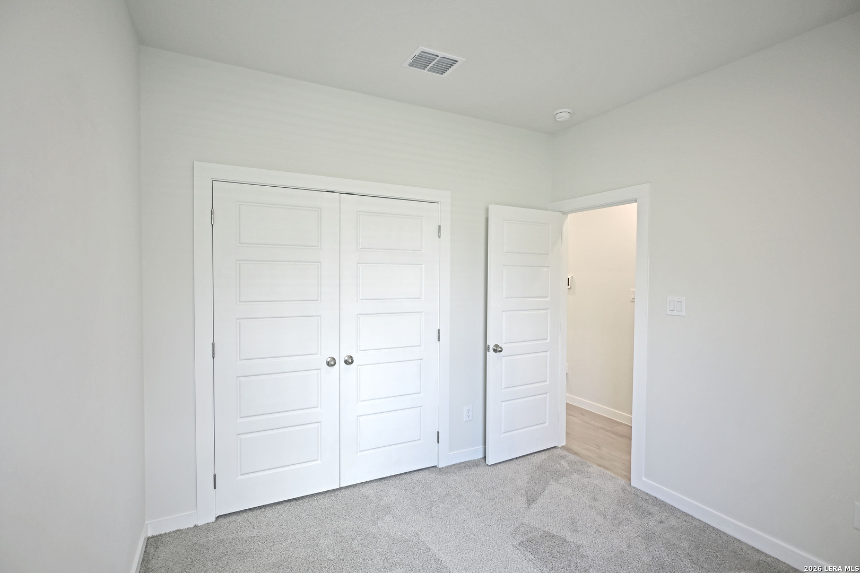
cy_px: 286
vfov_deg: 67.4
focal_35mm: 18
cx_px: 430
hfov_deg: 90.0
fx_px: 430
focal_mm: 12
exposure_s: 1/20
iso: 72
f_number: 3.5
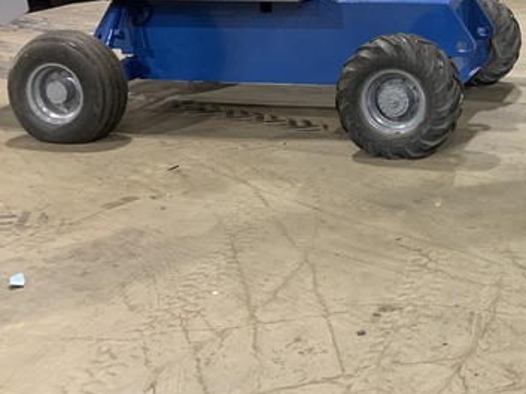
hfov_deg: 30.0
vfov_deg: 23.9
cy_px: 15
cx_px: 548
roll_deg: -0.2
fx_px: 896
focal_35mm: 59
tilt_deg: -8.6
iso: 400
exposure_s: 1/40
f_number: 1.8
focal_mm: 4.25
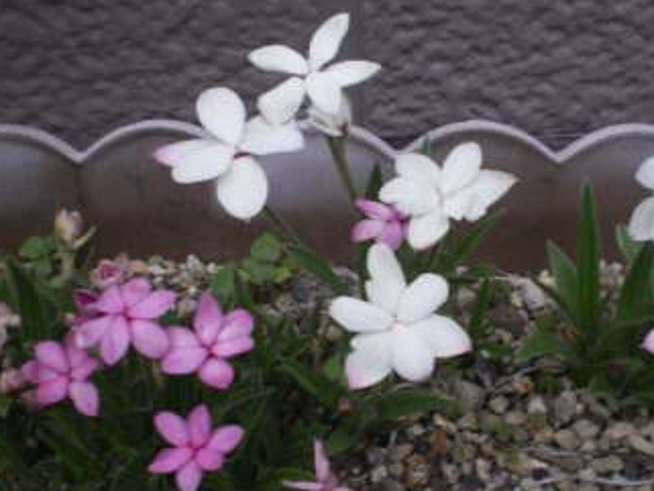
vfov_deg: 27.5
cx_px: 381
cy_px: 302
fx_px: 1002
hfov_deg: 36.1
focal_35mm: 53
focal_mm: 6.3
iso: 80
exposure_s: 1/30
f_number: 3.1
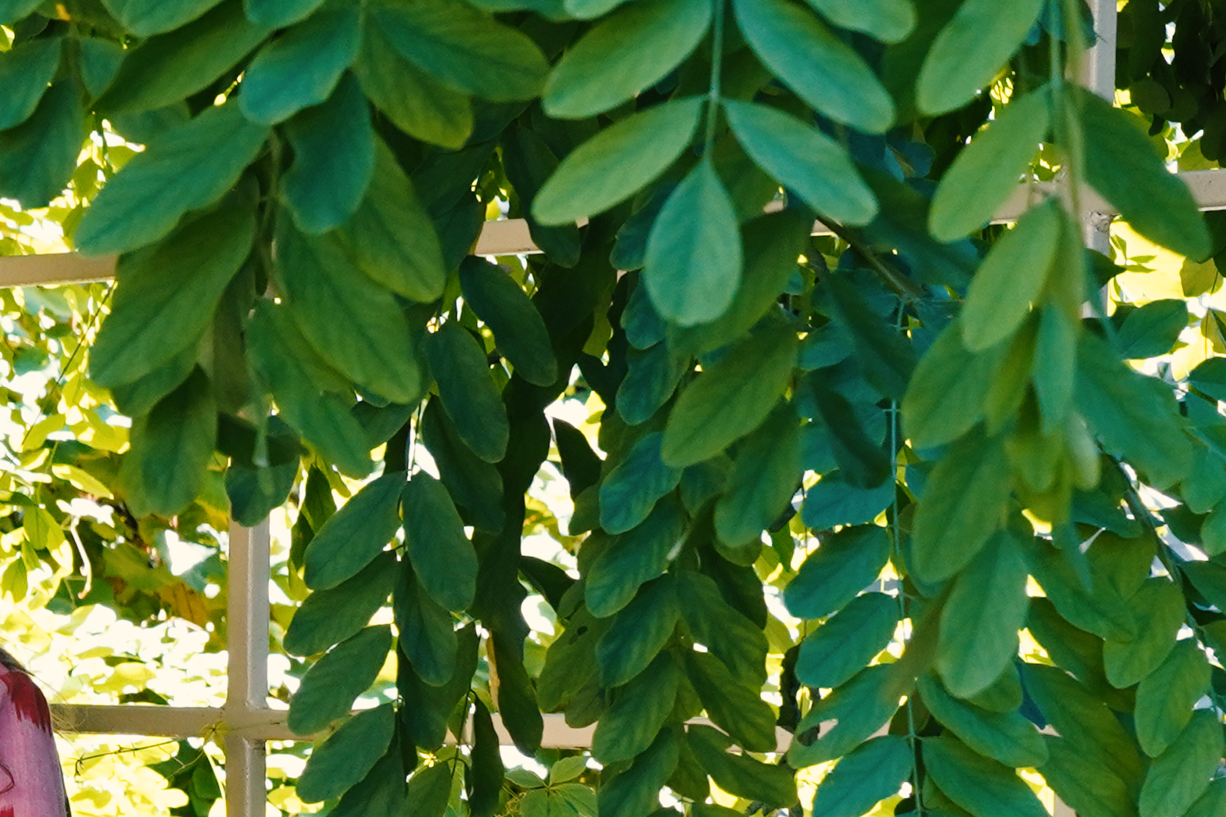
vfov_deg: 10.1
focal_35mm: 132
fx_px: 4495
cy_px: 1148
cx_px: -785
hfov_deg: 14.2
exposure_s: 1/100
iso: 1000
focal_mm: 40
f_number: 8
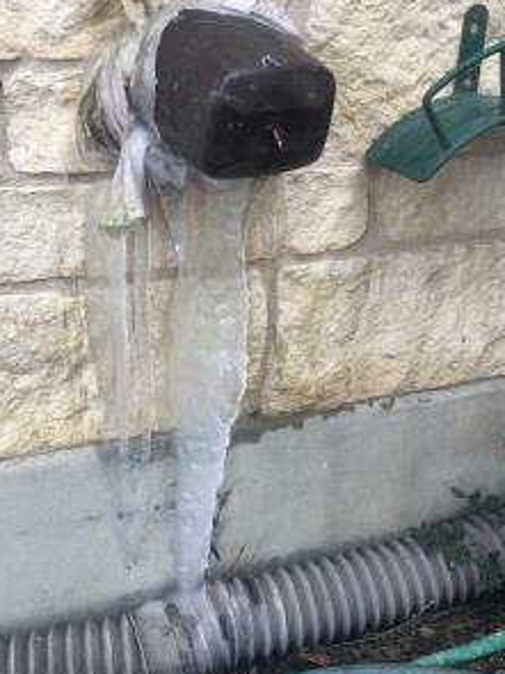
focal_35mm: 36
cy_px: 304
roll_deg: -0.2
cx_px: 219
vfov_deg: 51.3
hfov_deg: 39.6
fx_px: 701
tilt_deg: -23.9
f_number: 2.2
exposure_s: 1/170
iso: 25
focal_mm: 4.15
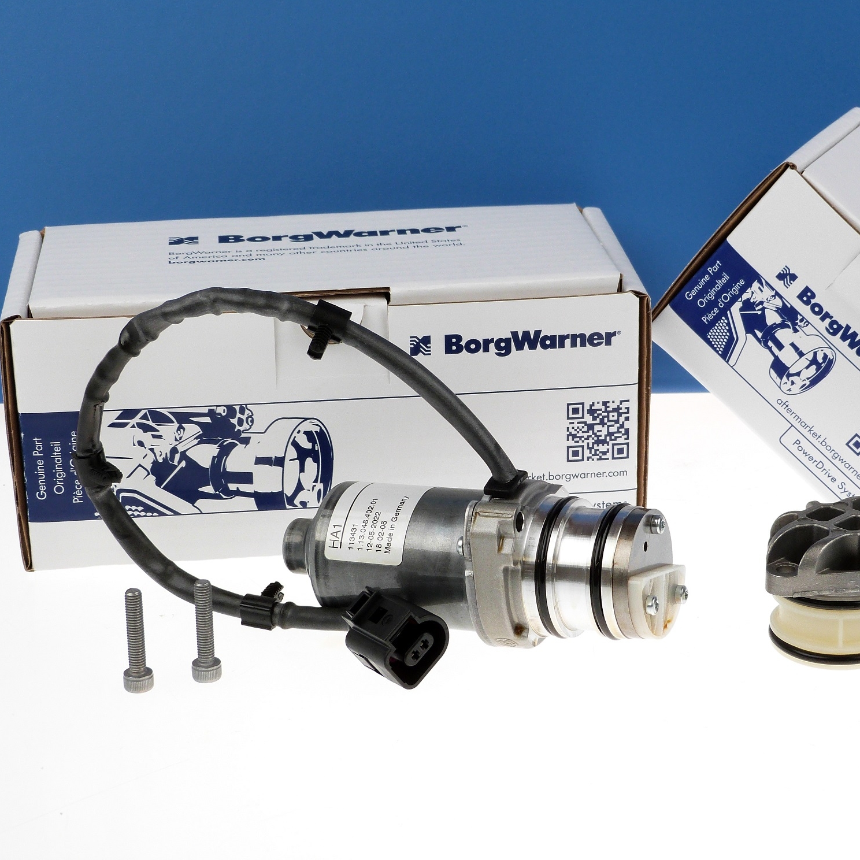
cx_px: 551
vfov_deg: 21.1
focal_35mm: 82
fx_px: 2305
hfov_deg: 21.1
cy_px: 429
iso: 100
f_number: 3.6
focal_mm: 12.4
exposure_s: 1/100
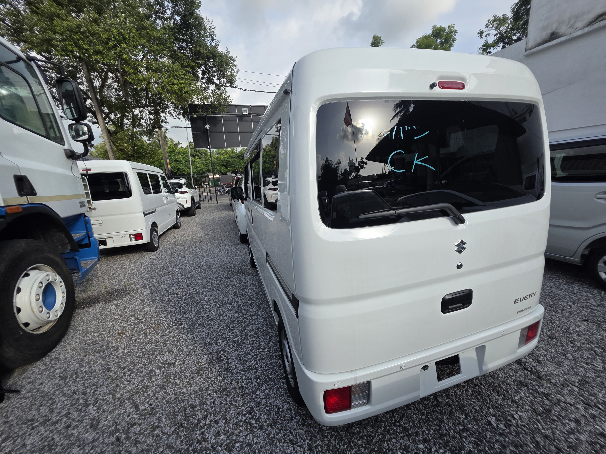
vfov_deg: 89.9
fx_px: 228
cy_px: 227
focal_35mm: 13
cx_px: 303
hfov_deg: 106.2
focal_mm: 2.2
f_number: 1.9
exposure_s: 1/1167
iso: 40
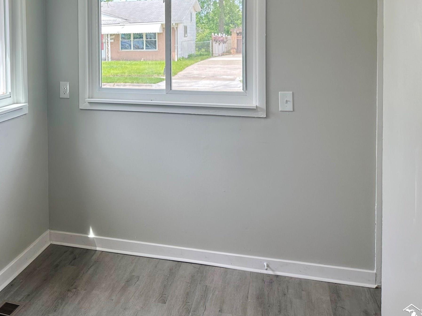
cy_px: 55
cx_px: 87
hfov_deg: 43.7
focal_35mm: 41
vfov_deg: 33.9
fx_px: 500
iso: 80
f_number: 1.78
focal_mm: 6.86
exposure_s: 1/392
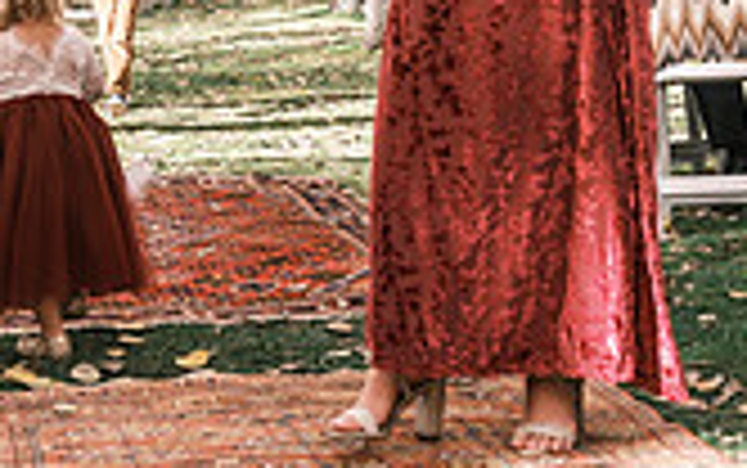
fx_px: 1956
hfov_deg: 21.4
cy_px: 56
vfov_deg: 13.5
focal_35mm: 96
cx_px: 180
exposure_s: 1/125
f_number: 4
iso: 160
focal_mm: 18
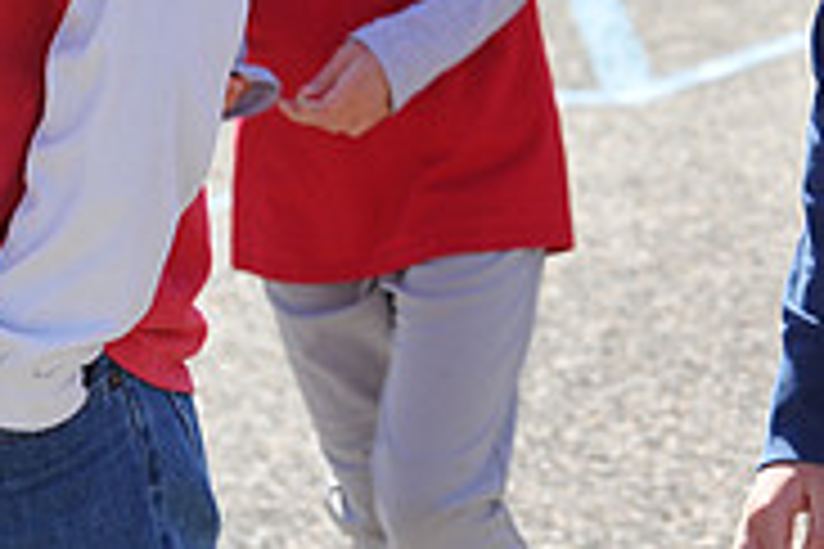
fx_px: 5081
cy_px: -302
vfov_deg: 6.1
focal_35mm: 222
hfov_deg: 9.1
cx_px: 1067
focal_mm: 70
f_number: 5
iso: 200
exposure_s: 1/400
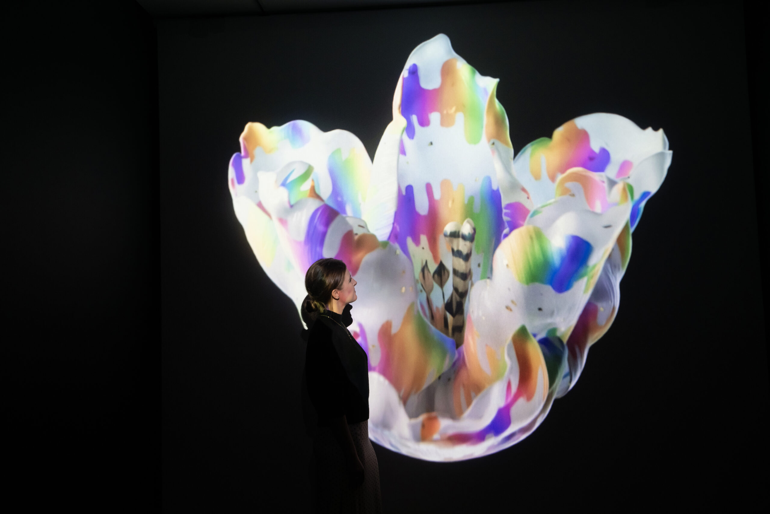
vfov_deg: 37.9
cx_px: 385
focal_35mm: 35
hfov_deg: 54.4
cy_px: 257
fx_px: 749
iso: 1600
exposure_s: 1/20
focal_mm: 35
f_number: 4.8
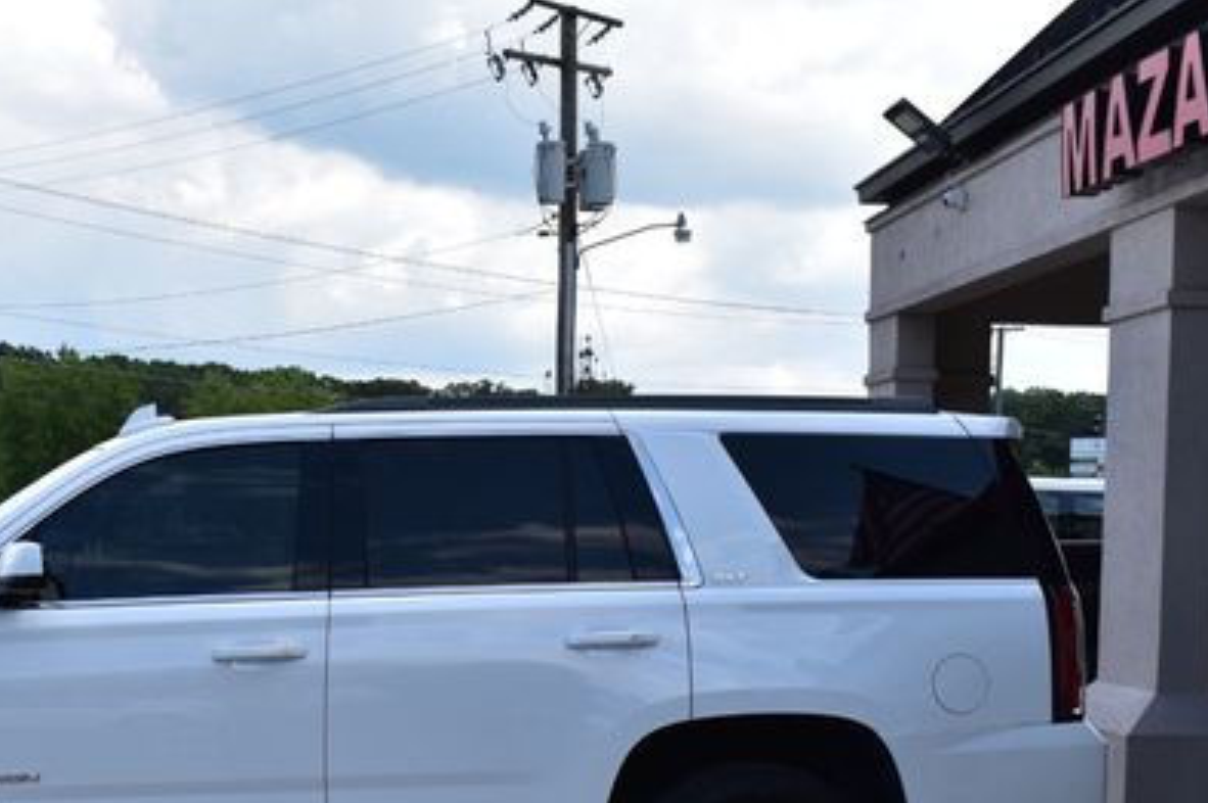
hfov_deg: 30.1
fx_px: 2206
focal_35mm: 66
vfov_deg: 20.4
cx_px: 285
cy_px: 625
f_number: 11
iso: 400
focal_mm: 27
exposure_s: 1/400
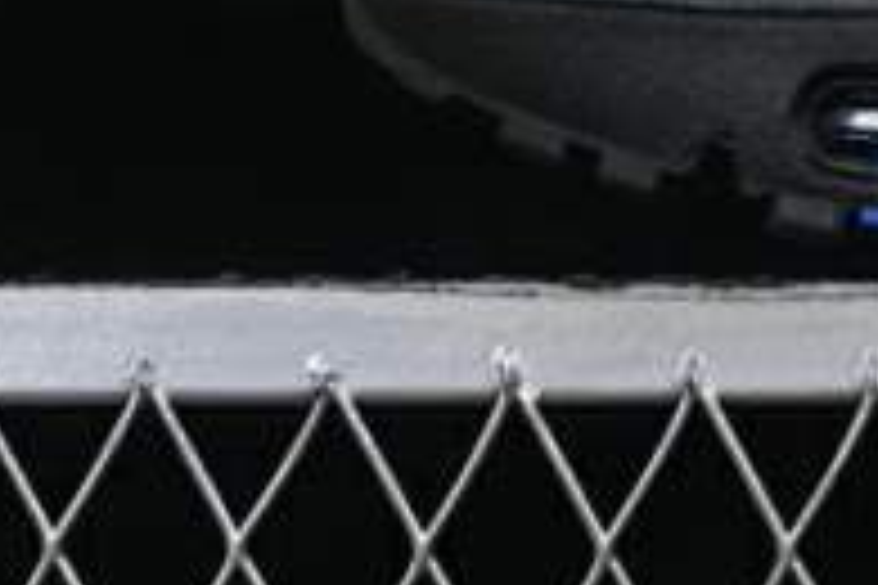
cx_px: 1540
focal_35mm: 281
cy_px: -396
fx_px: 6853
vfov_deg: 4.8
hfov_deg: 7.1
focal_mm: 50
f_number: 8
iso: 160
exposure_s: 1/80
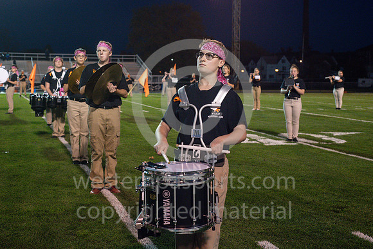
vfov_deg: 27.0
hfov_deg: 39.6
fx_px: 518
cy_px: 124
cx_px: 186
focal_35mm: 50
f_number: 5.6
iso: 6400
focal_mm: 50
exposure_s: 1/500
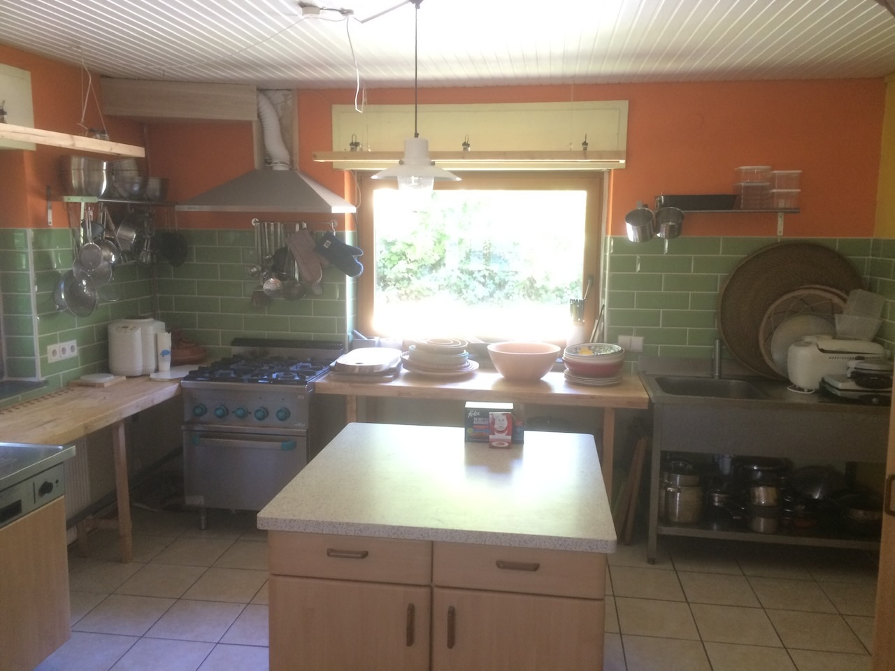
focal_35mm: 29
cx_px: 448
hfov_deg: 61.7
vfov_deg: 48.2
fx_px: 750
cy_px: 336
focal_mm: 4.15
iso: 200
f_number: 2.2
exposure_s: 1/33
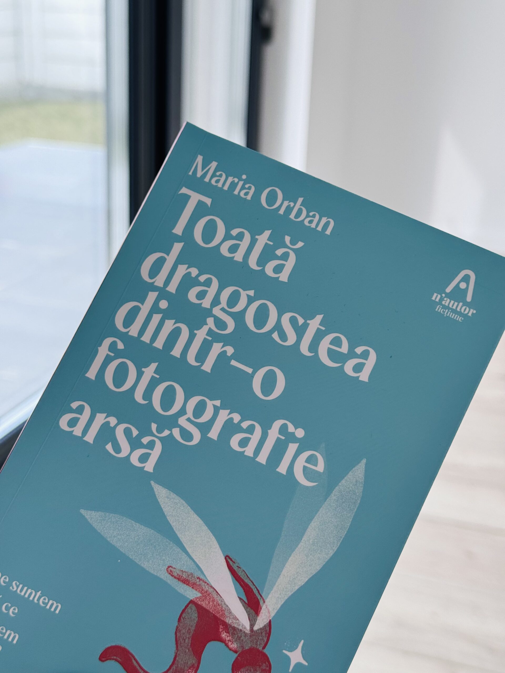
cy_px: 336
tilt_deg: -19.8
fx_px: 934
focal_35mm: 48
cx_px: 252
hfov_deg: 30.3
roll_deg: -2.9
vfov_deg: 39.7
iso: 64
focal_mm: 6.86
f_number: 1.78
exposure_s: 1/199
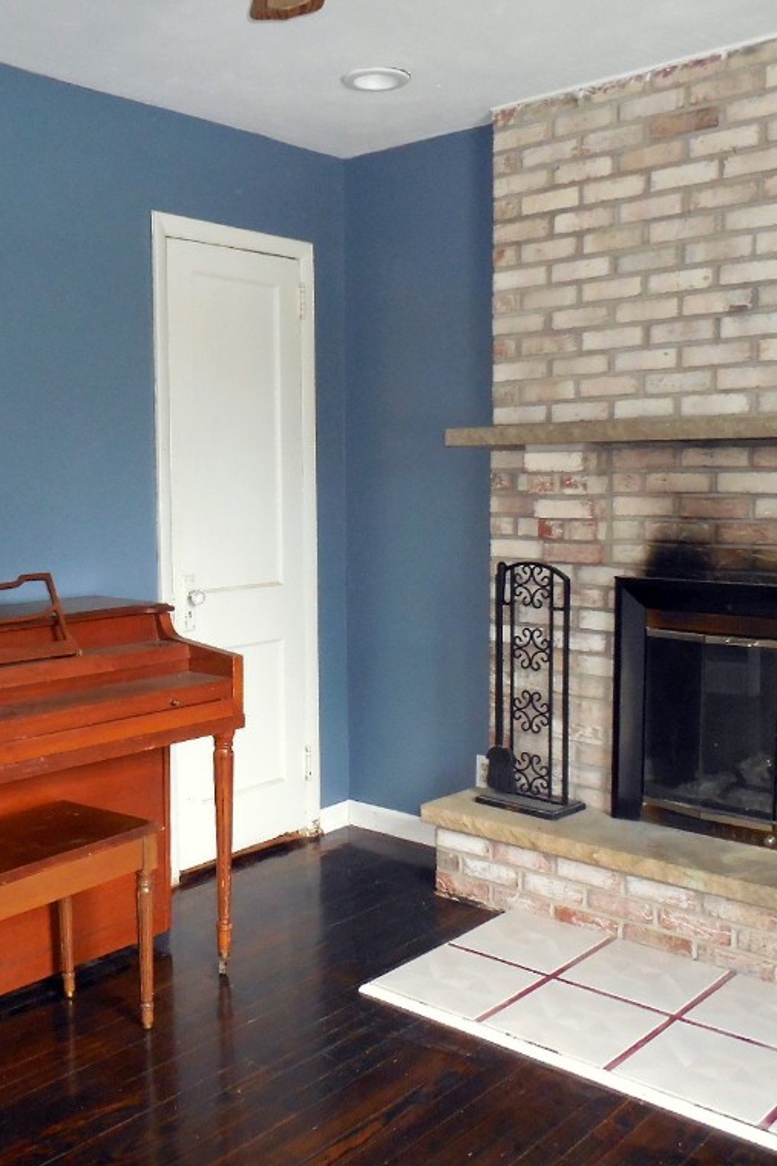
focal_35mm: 35
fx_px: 1134
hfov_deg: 37.7
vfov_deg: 54.4
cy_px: 585
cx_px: 305
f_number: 3.7
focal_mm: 4.5
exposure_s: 1/25
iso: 400
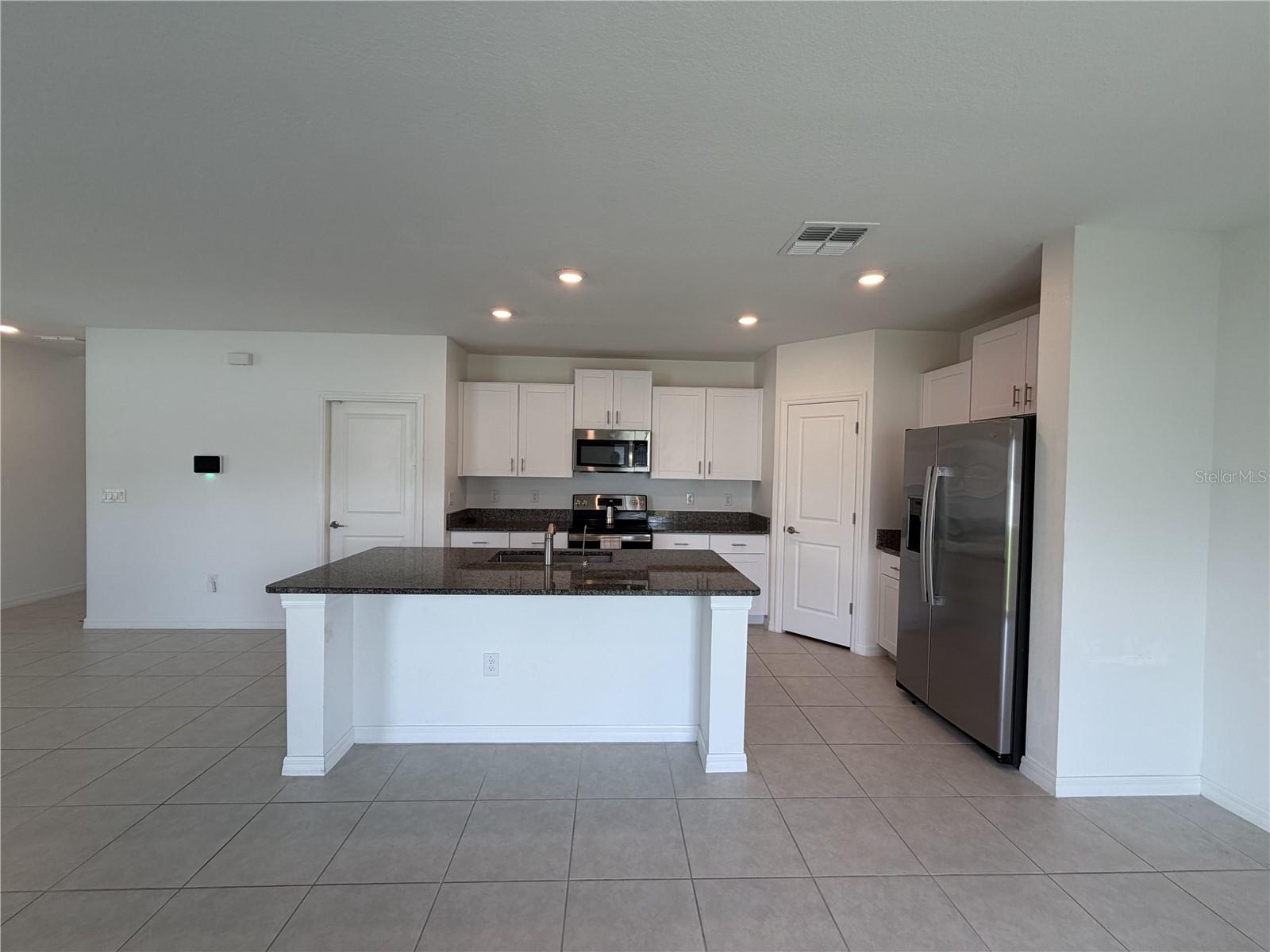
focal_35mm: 14
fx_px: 514
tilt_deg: -1.8
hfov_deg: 102.1
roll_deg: -1.1
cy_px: 476
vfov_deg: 85.7
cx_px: 635
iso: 80
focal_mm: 2.22
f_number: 2.2
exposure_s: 1/120
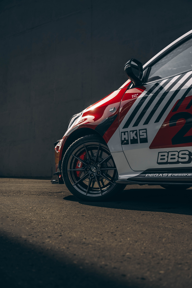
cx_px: 96
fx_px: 296
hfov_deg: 35.9
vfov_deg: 51.9
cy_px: 144
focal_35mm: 37
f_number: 3.5
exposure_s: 1/2000
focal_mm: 37
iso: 200
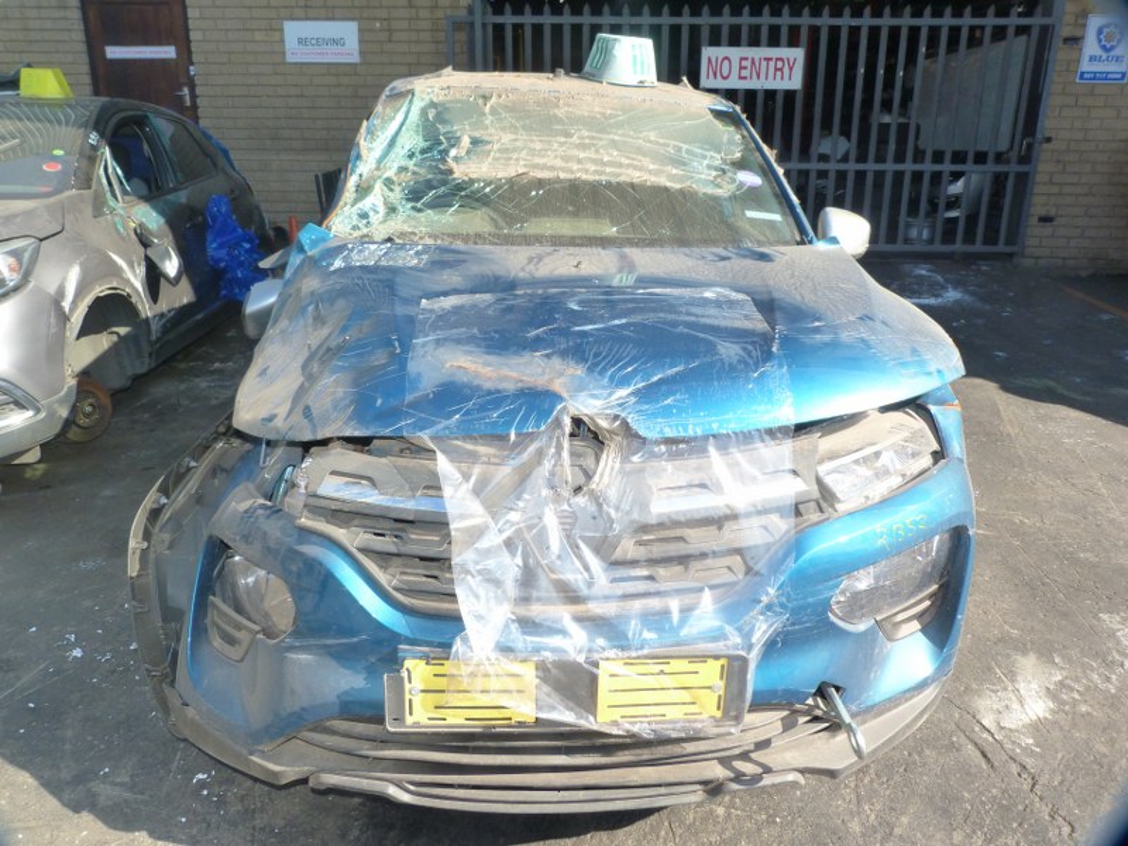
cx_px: 564
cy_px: 423
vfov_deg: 54.9
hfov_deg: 69.4
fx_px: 815
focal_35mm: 25
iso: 125
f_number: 4
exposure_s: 1/200
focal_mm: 4.5
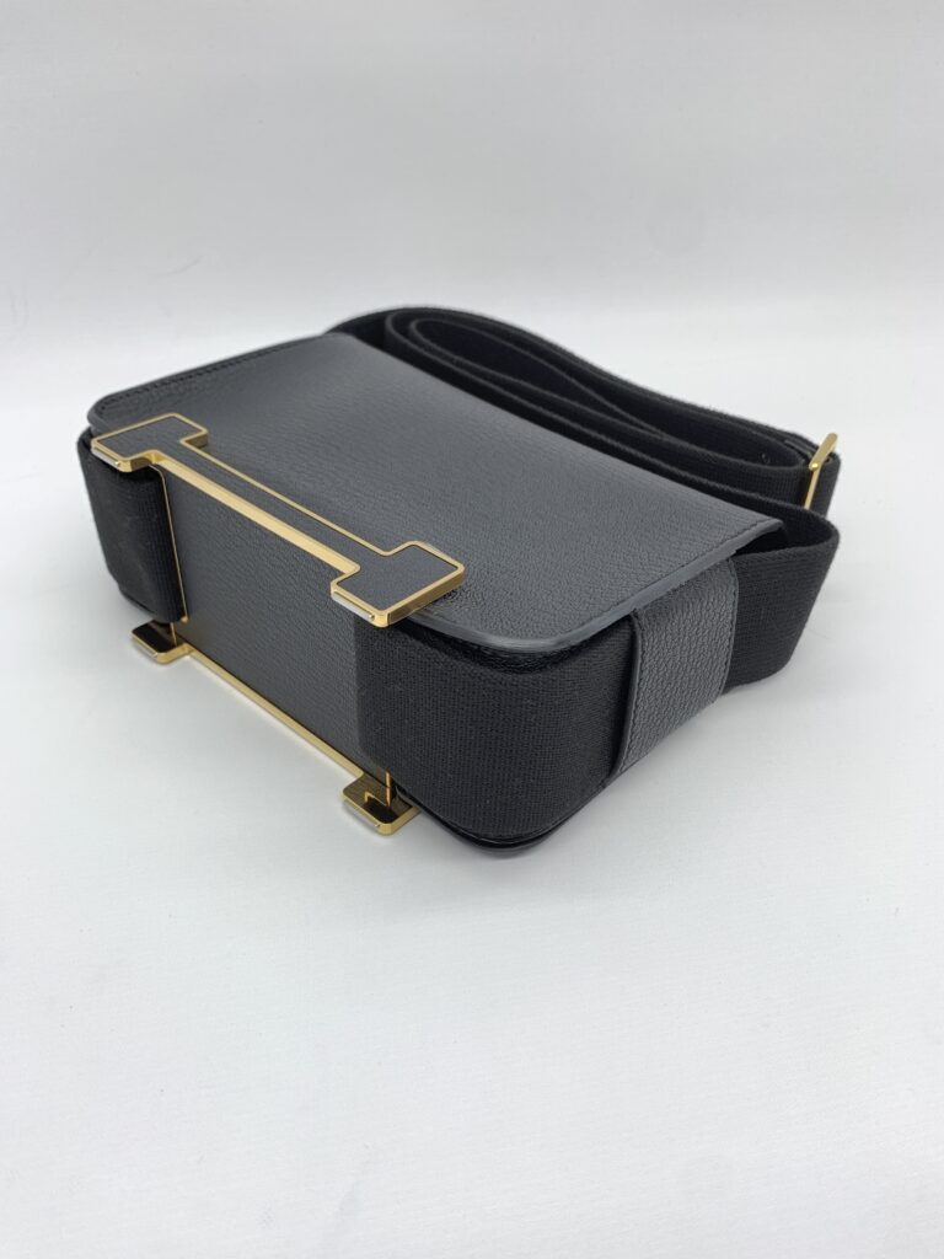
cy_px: 630
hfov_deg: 53.1
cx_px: 472
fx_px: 945
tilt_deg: -37.1
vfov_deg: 67.3
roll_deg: +0.5
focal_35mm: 26
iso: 40
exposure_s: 1/100
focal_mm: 4.25
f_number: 1.8
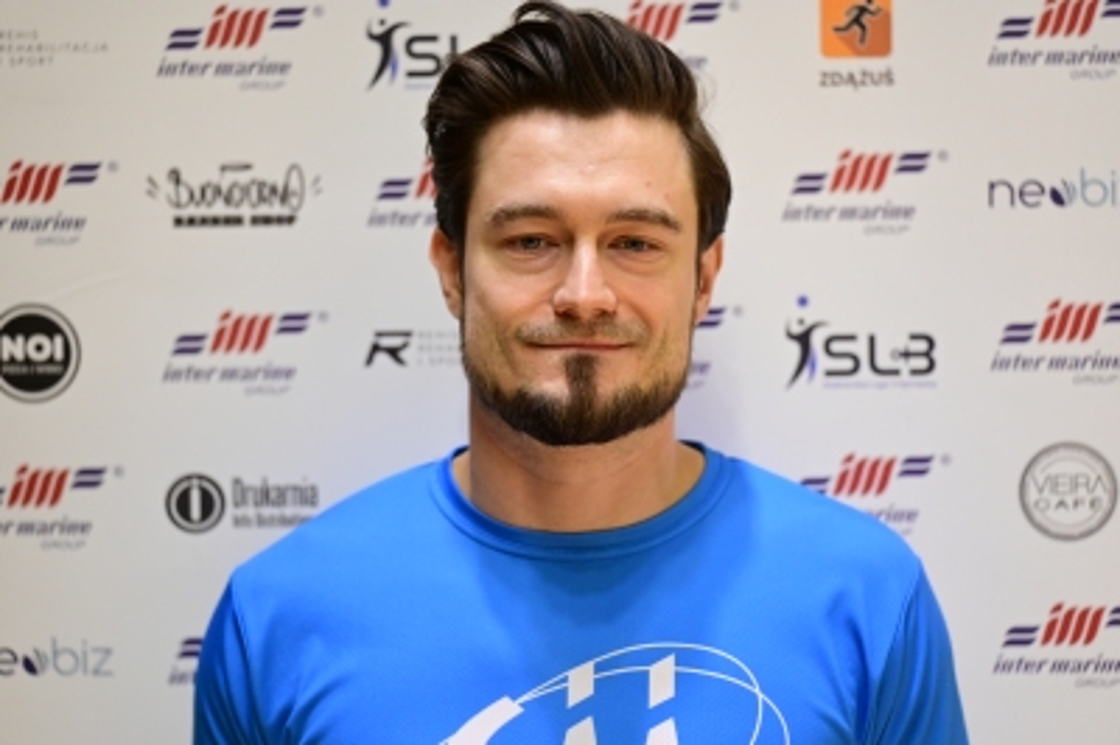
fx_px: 4352
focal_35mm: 140
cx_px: 560
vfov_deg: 9.8
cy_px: 372
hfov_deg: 14.7
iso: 3200
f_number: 2.8
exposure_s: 1/1250
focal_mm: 140
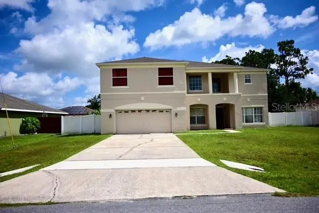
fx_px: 213
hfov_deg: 73.7
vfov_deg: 53.2
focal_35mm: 24
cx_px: 160
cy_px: 106
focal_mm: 16
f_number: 3.5
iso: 100
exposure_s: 1/2500
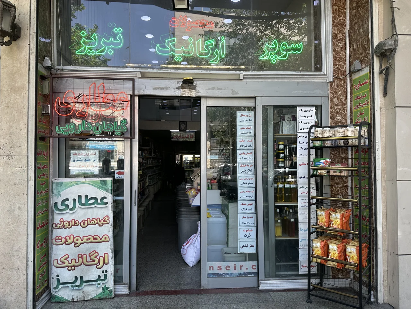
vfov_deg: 56.8
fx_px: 285
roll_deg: +0.2
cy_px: 154
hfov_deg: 71.6
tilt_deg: +1.7
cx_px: 206
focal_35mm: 24
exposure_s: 1/349
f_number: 1.78
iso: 80
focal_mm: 6.86
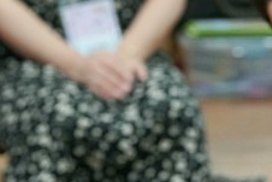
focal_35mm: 279
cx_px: 460
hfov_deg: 7.2
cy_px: 31
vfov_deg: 4.9
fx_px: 2109
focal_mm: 70
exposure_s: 1/160
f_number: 4
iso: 2000
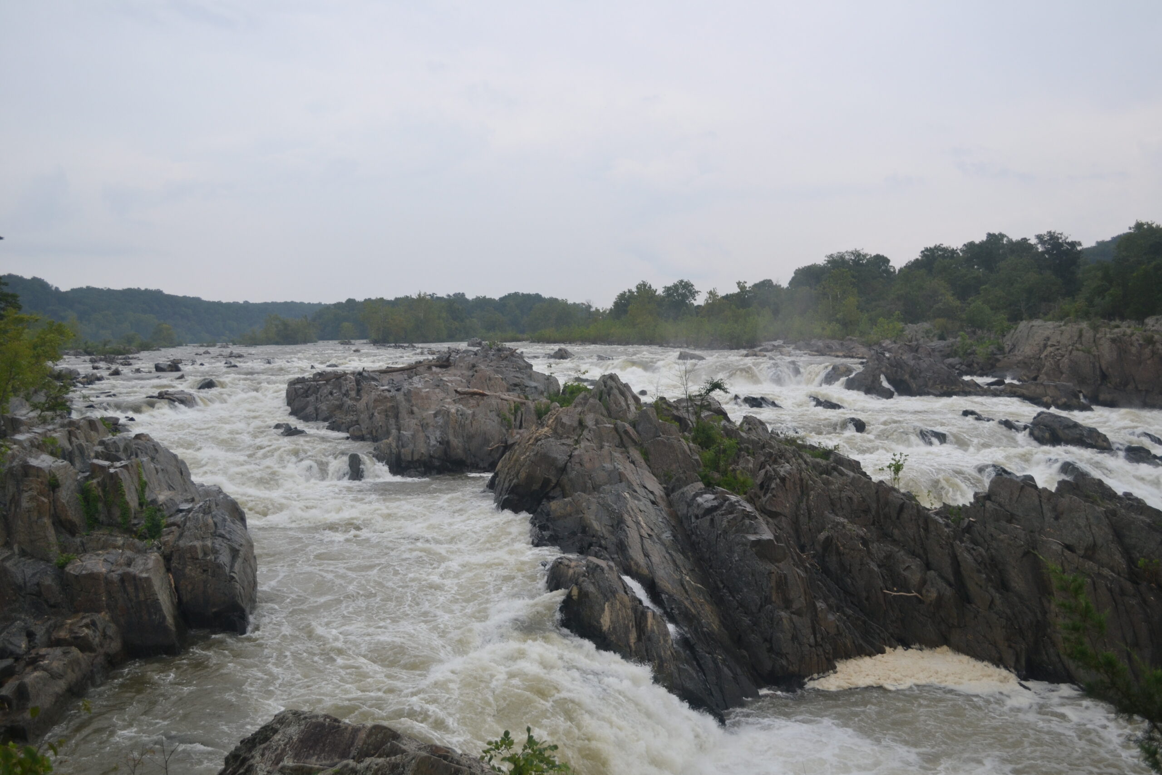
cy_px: 388
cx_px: 581
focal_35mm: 36
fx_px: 1162
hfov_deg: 53.1
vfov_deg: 36.9
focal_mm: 24
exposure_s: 1/125
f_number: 5.6
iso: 250
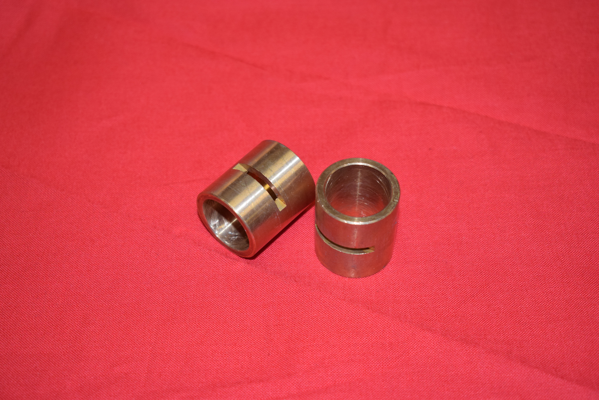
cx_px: 300
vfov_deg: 19.7
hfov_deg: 29.2
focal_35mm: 69
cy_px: 200
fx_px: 1148
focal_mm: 46
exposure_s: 1/125
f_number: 5.6
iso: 800
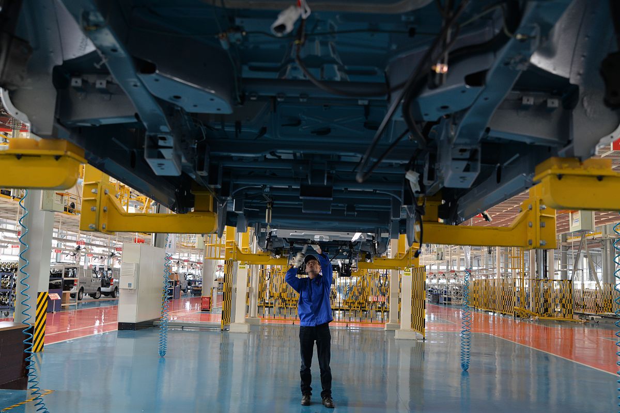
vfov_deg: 36.9
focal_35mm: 36
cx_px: 310
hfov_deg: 53.1
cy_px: 206
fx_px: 620
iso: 800
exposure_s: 1/30
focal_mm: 36
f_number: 5
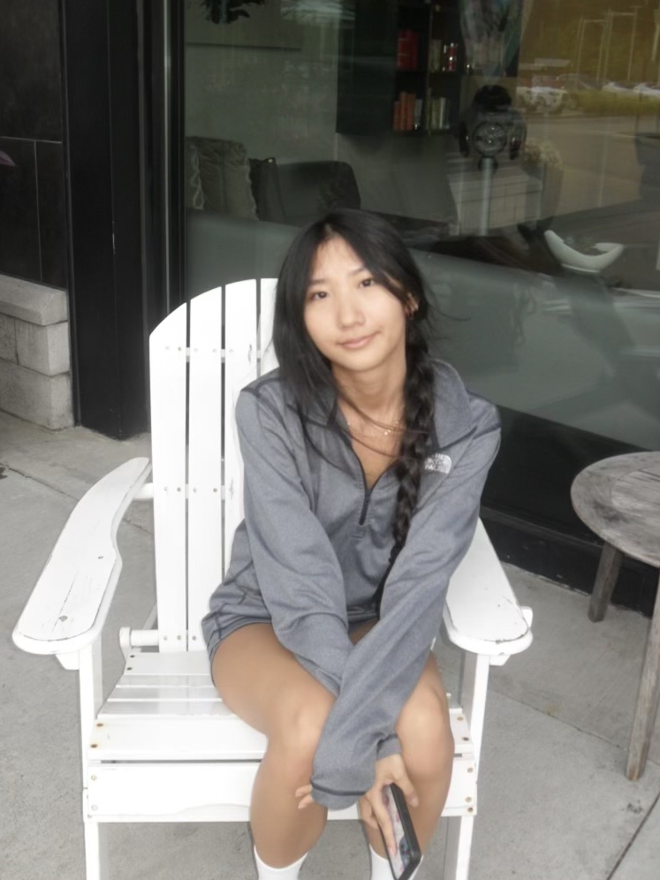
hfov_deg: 39.7
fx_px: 915
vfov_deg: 51.4
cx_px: 330
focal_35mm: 36
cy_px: 433
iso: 100
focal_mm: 6.2
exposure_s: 1/90
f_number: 2.8
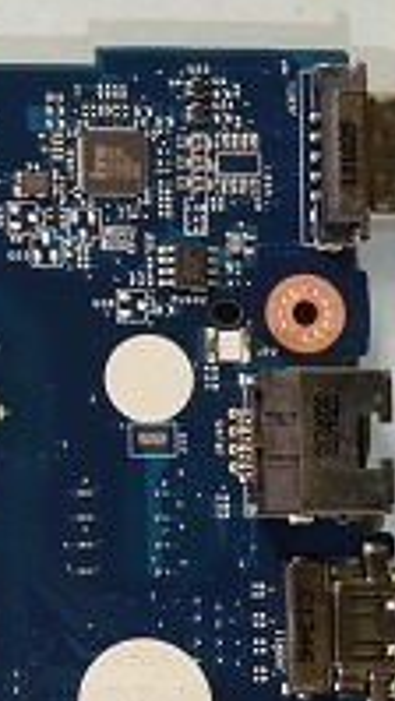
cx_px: -592
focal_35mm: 166
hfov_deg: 6.9
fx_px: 3090
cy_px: 416
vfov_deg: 13.0
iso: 100
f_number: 8
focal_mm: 28
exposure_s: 1/6
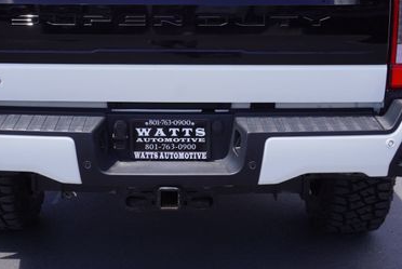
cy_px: 52
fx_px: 693
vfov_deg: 21.7
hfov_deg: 32.2
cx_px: 161
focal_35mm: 62
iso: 100
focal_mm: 24
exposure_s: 1/125
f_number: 9
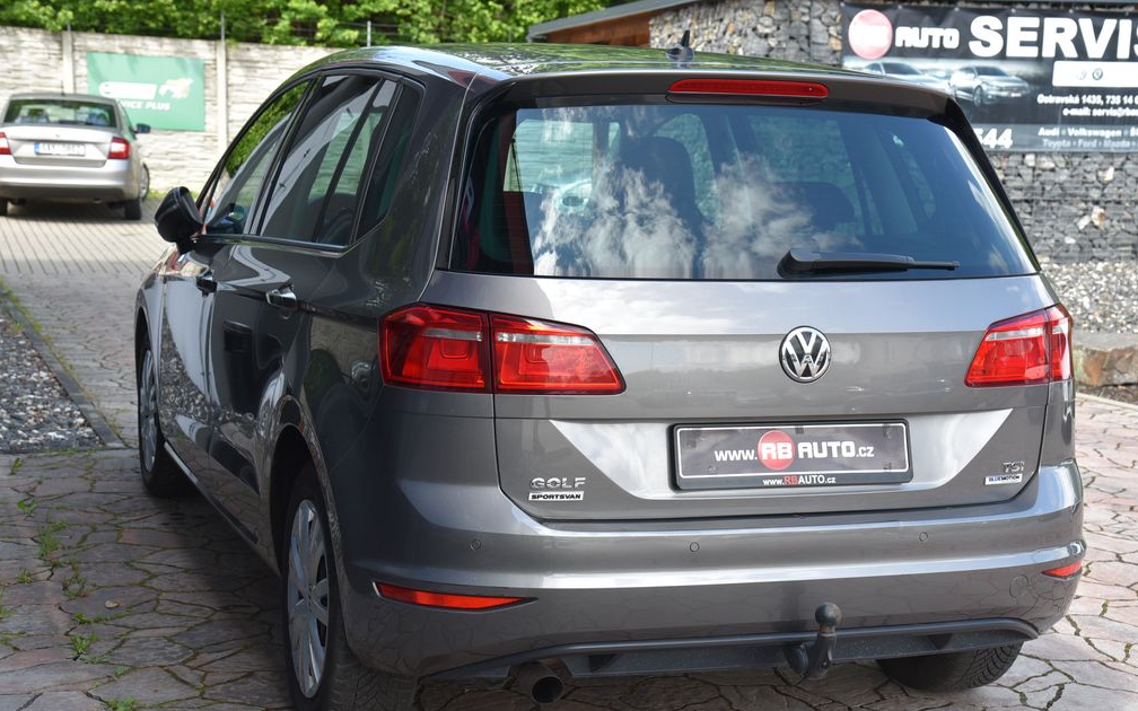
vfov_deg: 22.7
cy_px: 376
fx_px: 1768
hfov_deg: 35.7
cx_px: 575
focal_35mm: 57
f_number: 7.1
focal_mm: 55
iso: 500
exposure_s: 1/200
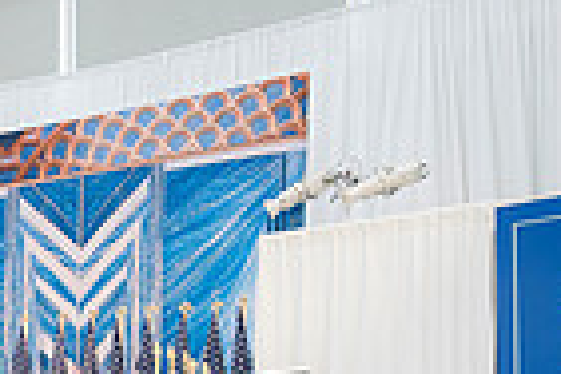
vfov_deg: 19.3
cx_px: -167
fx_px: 1028
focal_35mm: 66
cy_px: 462
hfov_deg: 26.1
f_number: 4
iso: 800
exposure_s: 1/160
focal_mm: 16
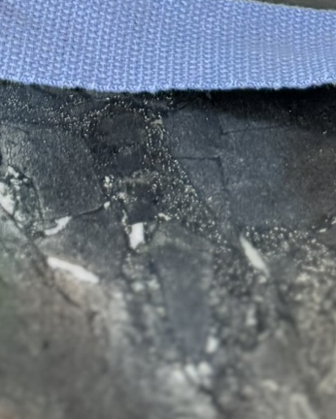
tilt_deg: -19.8
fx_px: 1379
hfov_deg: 13.8
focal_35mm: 111
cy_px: -411
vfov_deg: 14.5
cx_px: 42
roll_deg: +0.7
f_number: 1.78
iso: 160
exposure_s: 1/120
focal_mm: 6.76
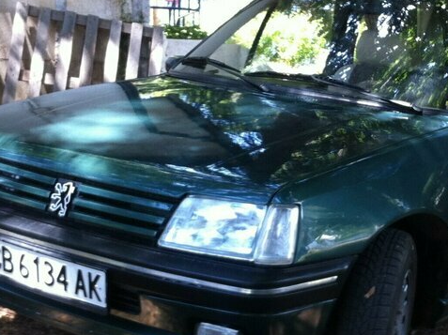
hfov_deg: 22.1
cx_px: 334
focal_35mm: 88
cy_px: 194
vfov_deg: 16.8
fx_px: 1138
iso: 80
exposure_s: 1/40
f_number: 2.8
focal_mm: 3.85
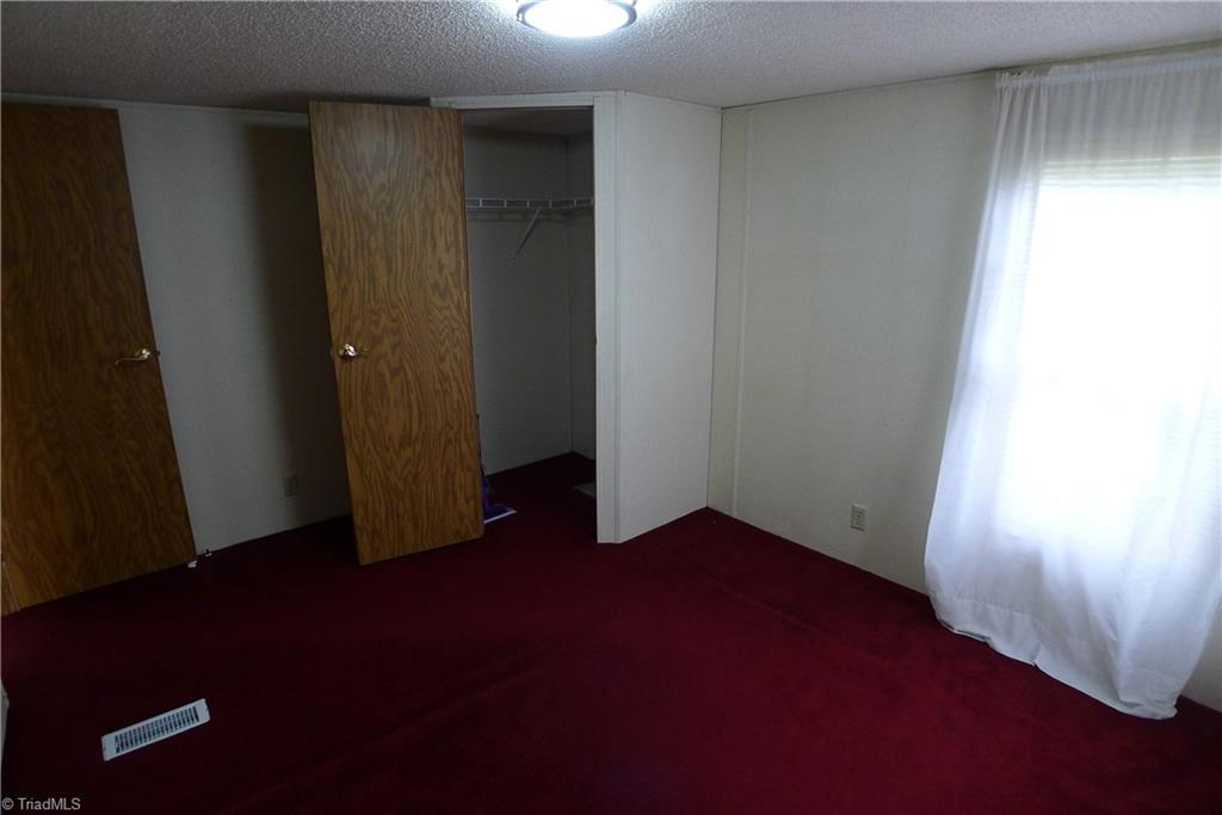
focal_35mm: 24
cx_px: 611
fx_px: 815
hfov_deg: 73.7
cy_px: 408
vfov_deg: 53.1
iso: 250
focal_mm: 5.1
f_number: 2
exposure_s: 1/60
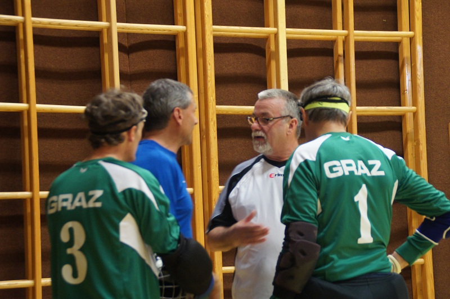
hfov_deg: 19.5
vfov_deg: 13.0
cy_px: 150
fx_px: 1311
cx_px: 225
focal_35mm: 105
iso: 1600
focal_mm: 70
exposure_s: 1/25
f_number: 5
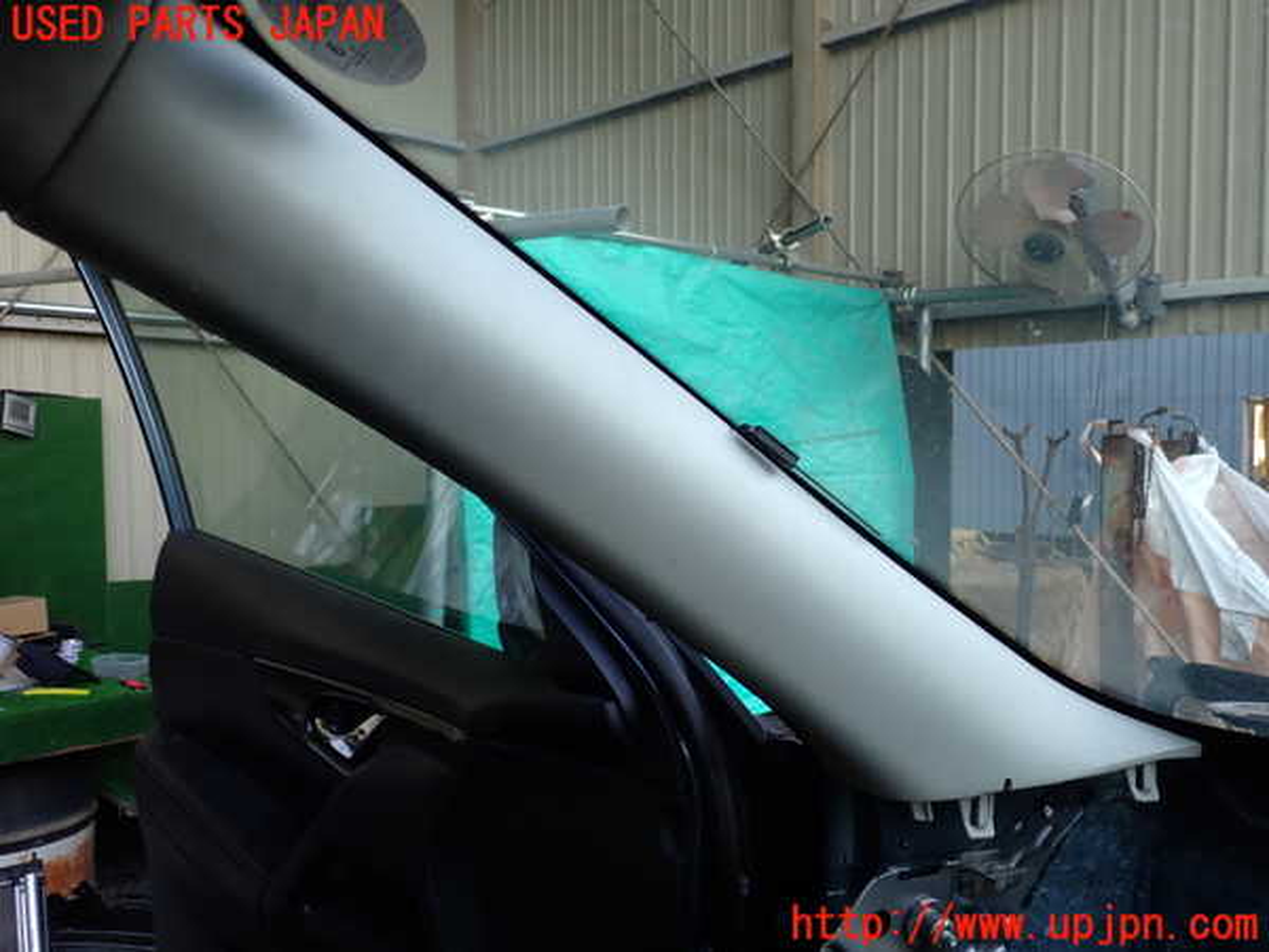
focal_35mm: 30
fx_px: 1100
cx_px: 634
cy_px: 476
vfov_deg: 46.8
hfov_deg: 60.0
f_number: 2.3
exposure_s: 1/125
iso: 160
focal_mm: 5.4
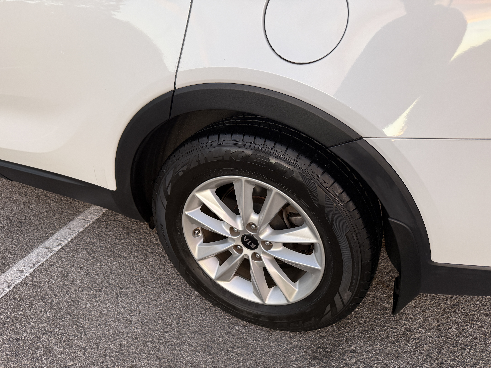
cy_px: 184
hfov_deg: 71.6
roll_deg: +2.5
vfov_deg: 56.8
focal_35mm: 24
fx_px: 340
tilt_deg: -30.4
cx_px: 246
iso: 200
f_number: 1.78
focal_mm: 6.76
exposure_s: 1/78
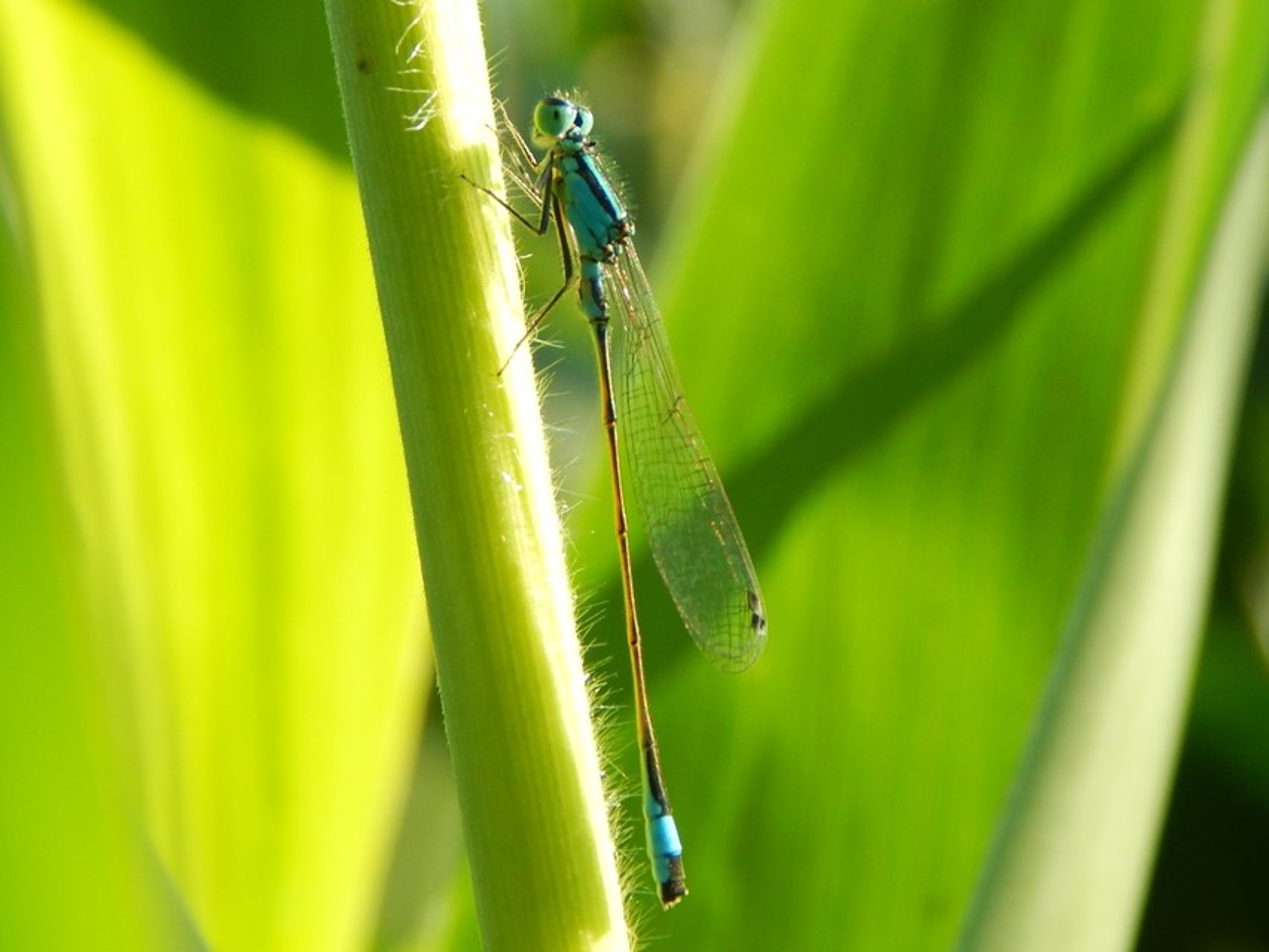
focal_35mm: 131
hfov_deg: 15.1
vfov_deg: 11.3
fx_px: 4803
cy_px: 476
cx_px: 634
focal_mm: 23.4
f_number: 4.8
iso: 125
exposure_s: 1/250
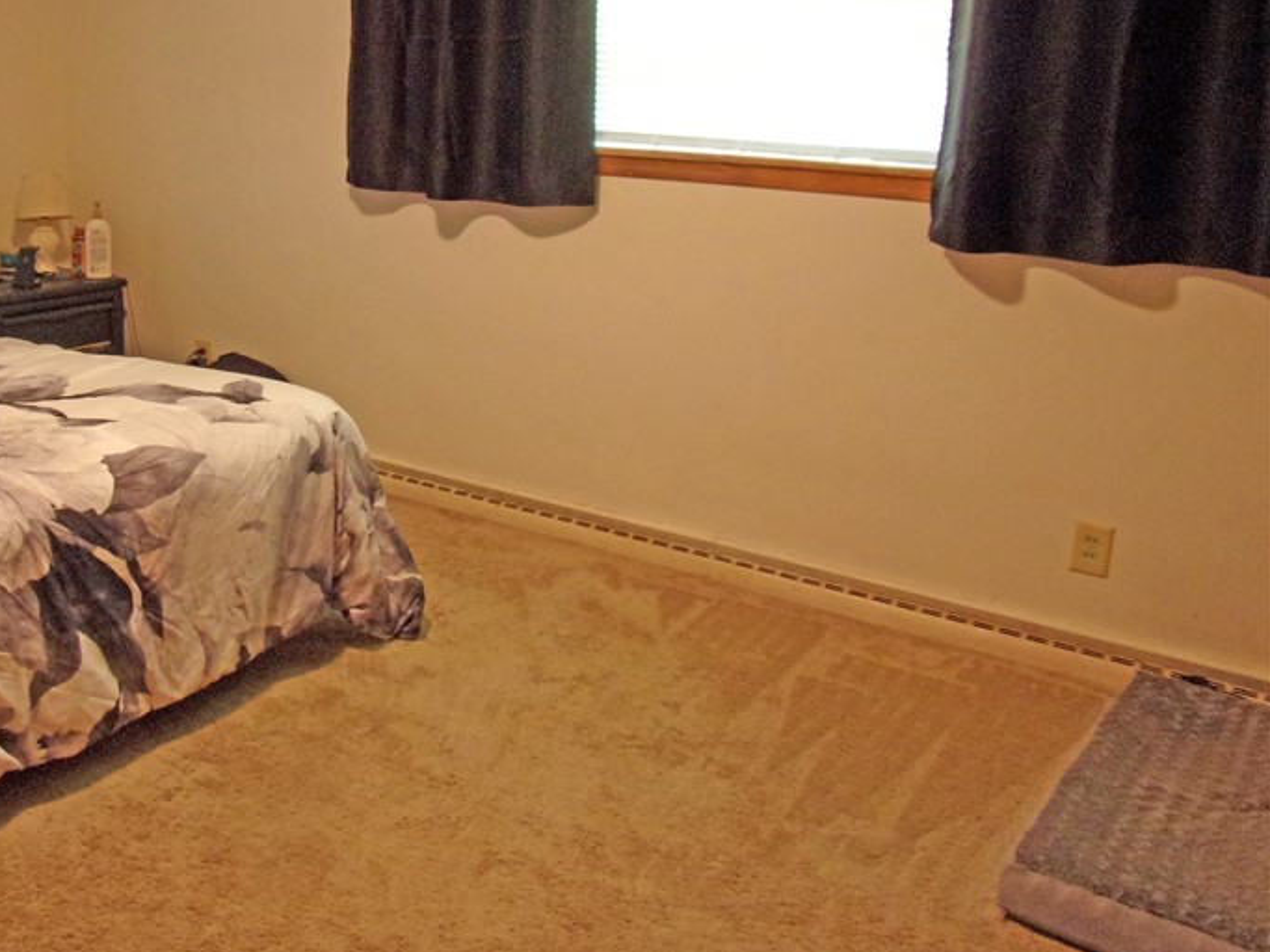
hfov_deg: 49.4
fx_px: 1321
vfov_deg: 39.2
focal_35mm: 36
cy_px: 325
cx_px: 320
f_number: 3.3
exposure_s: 1/18
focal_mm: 4.3
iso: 200
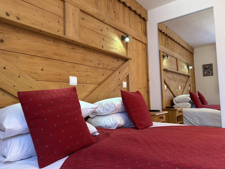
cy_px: 84
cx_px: 112
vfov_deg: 53.1
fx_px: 169
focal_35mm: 26
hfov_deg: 67.3
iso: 320
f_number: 1.5
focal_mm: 5.7
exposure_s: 1/50
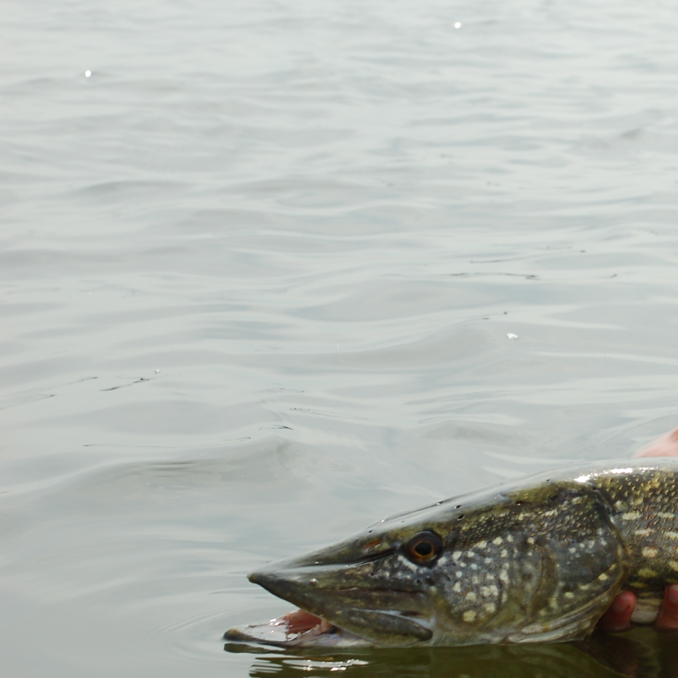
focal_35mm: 147
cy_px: 363
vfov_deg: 11.9
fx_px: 3257
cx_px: 778
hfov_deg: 11.7
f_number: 9
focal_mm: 50
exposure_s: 1/320
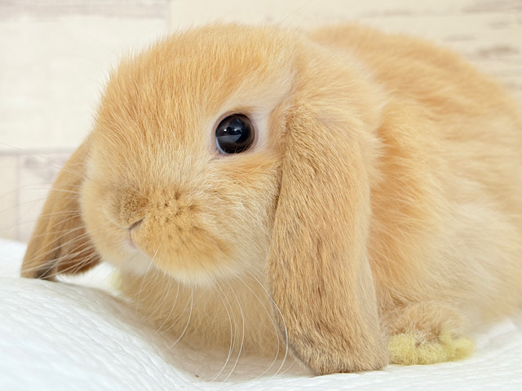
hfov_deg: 36.8
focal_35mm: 52
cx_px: 261
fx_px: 784
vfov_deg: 28.0
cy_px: 196
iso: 80
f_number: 1.6
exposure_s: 1/50
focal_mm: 5.96
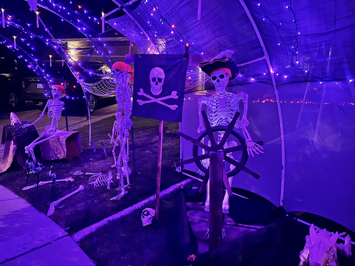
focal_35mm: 24
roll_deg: -3.2
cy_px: 133
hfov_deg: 71.6
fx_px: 246
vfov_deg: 56.8
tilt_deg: -11.2
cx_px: 178
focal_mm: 6.86
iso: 2500
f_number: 1.78
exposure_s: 1/15
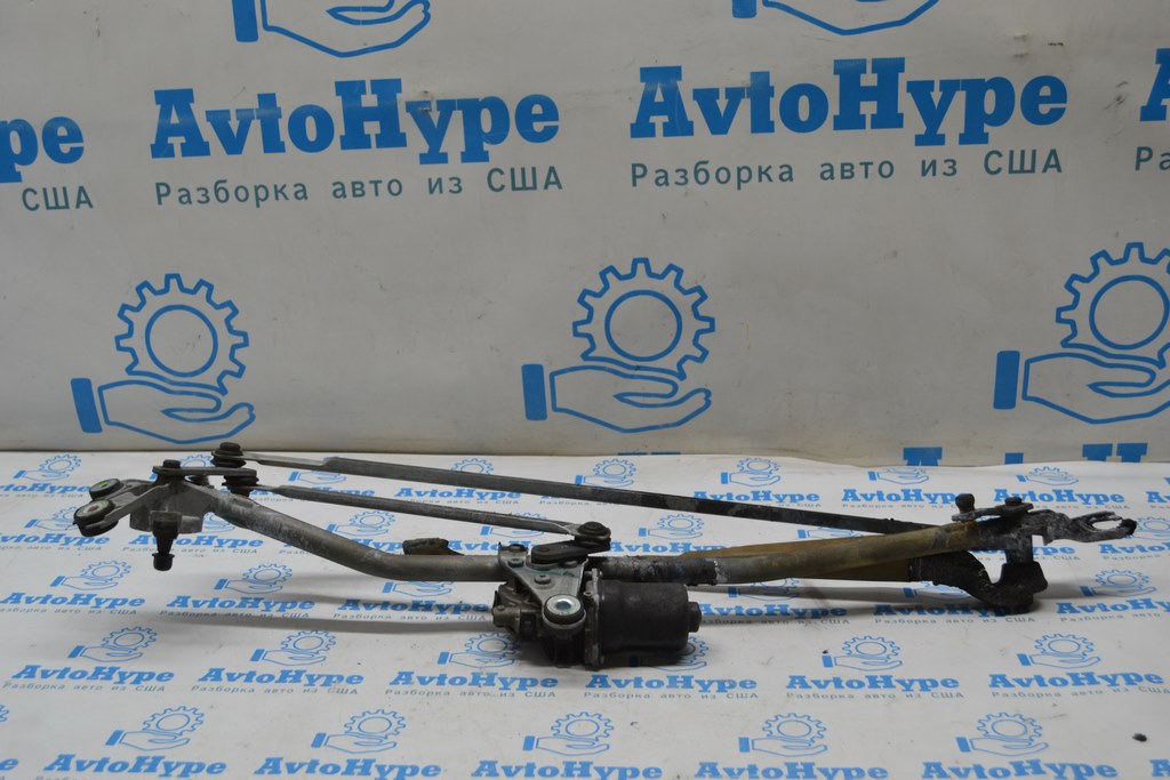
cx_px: 585
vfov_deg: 30.9
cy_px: 390
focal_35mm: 44
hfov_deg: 45.0
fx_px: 1414
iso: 400
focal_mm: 29
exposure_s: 1/100
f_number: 5
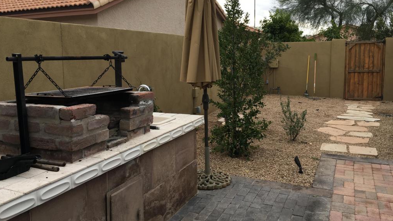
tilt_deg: -5.9
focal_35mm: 32
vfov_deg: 36.6
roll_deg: +0.2
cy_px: 90
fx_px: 334
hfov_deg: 61.0
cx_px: 195
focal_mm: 4.15
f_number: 2.2
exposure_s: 1/120
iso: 25
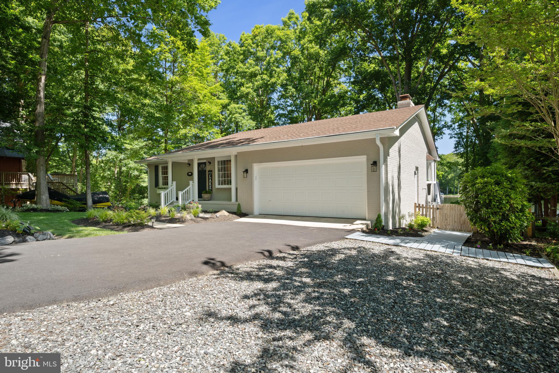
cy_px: 186
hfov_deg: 88.4
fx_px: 287
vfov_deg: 65.9
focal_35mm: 18
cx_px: 280
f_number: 11
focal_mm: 18.5
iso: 100
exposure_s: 1/13
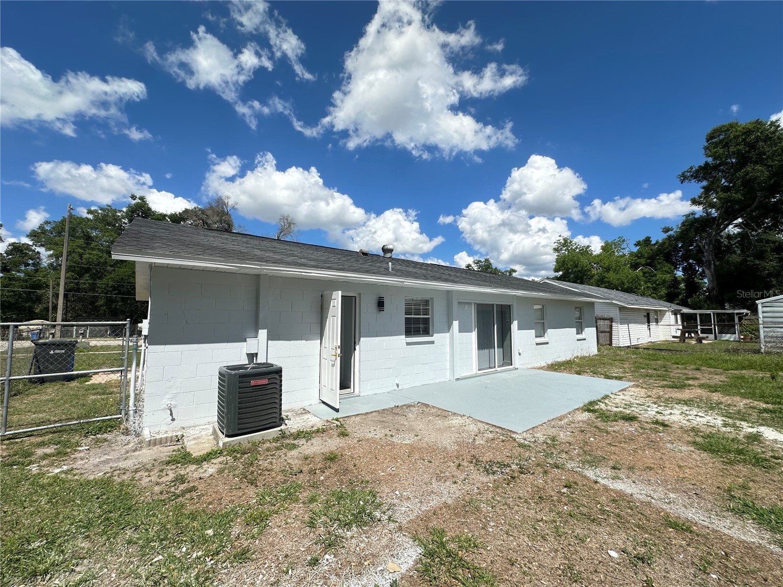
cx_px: 392
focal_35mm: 14
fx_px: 317
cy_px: 294
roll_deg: +0.9
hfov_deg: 102.1
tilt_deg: +4.1
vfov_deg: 85.7
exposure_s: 1/2618
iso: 50
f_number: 2.2
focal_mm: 2.22
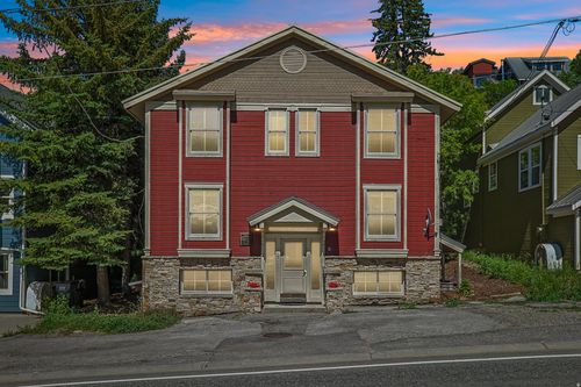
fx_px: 484
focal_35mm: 30
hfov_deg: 61.9
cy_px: 194
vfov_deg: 43.6
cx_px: 290
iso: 100
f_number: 8
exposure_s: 1/320
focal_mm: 30
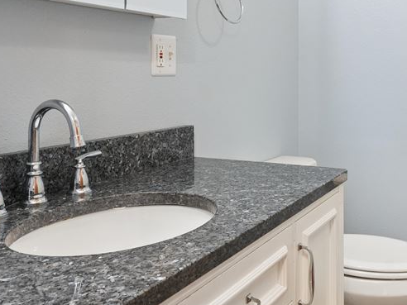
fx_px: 470
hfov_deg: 45.5
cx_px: 294
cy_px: 96
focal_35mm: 40
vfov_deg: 35.5
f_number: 10
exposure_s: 1/4
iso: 400
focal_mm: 16
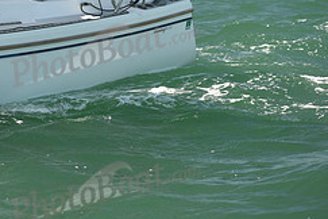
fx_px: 1695
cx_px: -58
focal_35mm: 186
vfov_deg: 7.4
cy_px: 1
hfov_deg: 10.9
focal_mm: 78
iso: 250
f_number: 3.5
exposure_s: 1/800
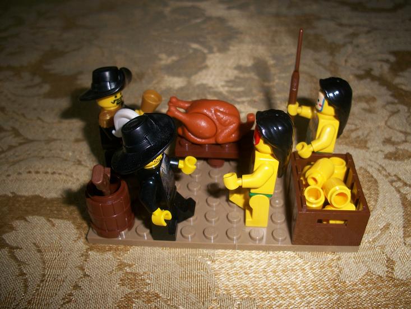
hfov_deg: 52.6
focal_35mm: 35
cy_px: 154
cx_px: 206
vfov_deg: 40.7
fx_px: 416
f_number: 3.1
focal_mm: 6.3
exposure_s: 1/30
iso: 80
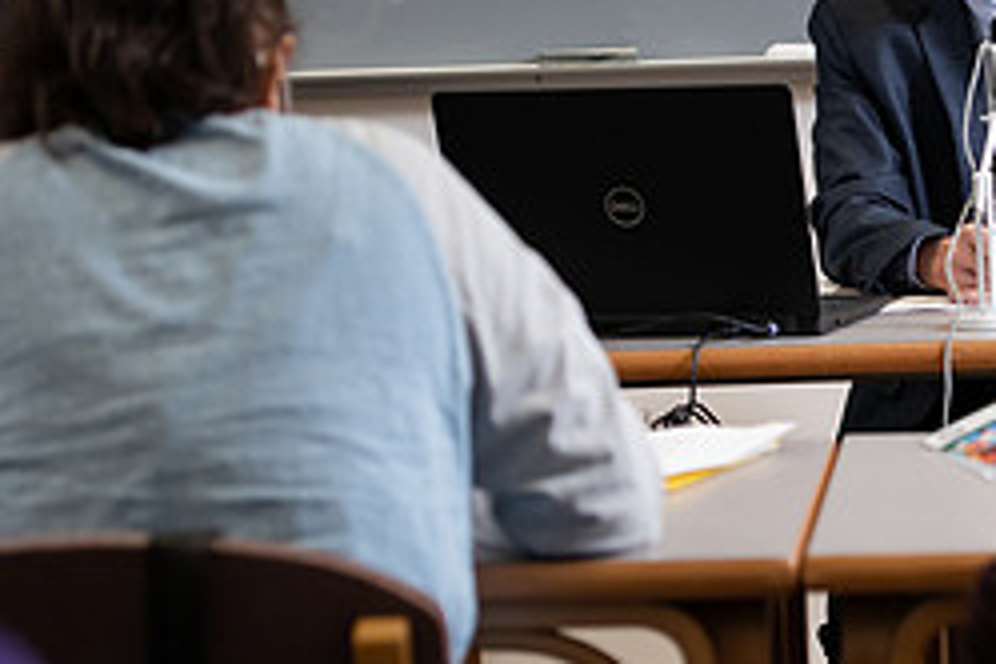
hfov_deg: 11.2
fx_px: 5035
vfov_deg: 7.5
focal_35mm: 182
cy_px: 330
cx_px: 924
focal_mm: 78
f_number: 3.2
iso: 640
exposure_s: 1/200
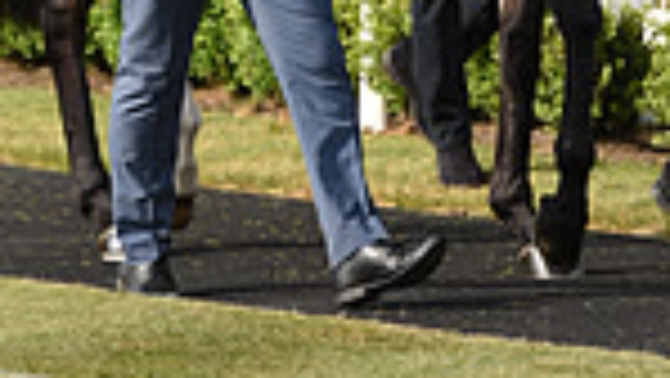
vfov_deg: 2.1
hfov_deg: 3.7
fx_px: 10416
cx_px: 434
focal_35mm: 586
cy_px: -382
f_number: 5.6
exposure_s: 1/3200
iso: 800
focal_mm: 185
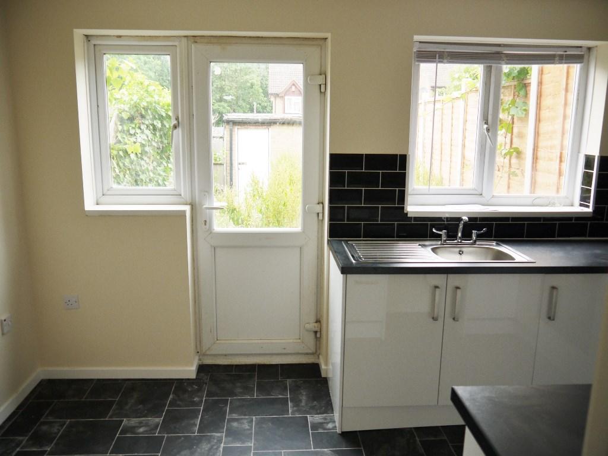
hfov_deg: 63.4
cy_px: 228
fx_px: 492
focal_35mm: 28
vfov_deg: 49.7
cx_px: 304
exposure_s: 1/125
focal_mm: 14
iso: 160
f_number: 3.5
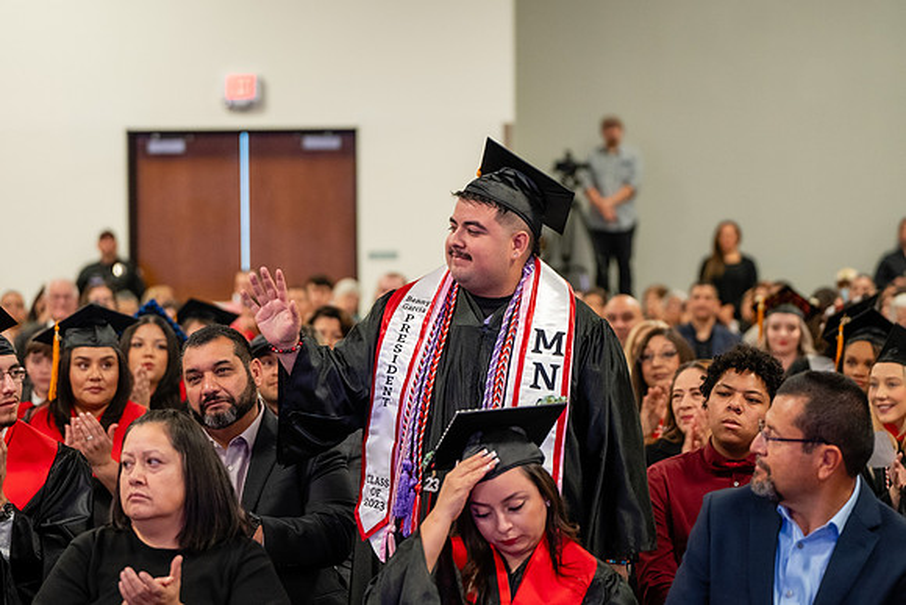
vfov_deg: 14.2
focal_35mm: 97
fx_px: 2431
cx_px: 454
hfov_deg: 21.1
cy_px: 294
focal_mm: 88
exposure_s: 1/200
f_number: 2.8
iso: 3200
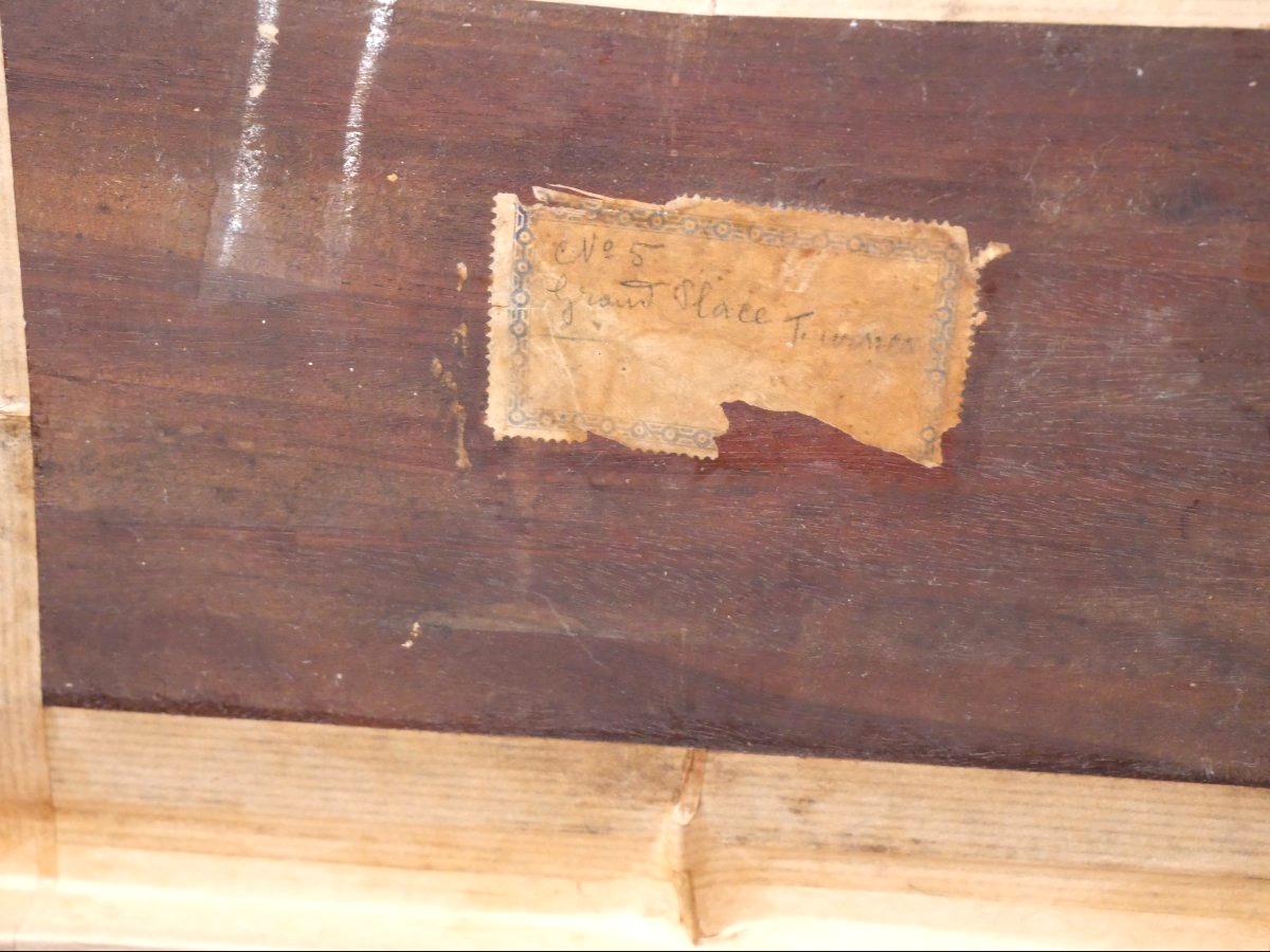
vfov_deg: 20.4
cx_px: 635
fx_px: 2642
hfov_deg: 27.0
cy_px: 476
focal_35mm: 72
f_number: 5.3
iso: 3200
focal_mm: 36
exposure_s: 1/15
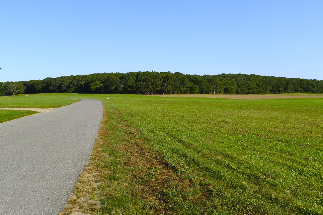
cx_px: 162
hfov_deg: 51.9
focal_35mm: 37
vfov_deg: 36.0
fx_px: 332
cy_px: 108
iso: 80
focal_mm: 7.9
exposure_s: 1/640
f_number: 4
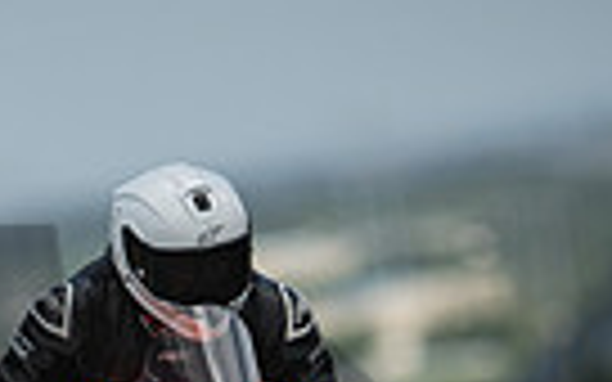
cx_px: -14
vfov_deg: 1.0
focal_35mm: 1307
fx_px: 21799
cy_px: 775
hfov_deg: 1.6
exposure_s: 1/4000
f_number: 2
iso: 200
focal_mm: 200
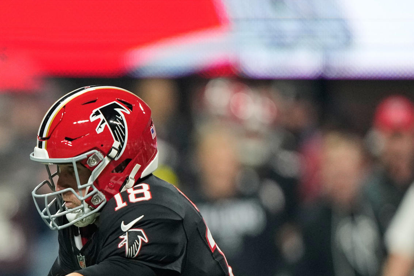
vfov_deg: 1.3
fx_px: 12061
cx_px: 67
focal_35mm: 1049
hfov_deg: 2.0
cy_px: 189
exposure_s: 1/2000
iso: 2000
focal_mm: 400
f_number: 2.8
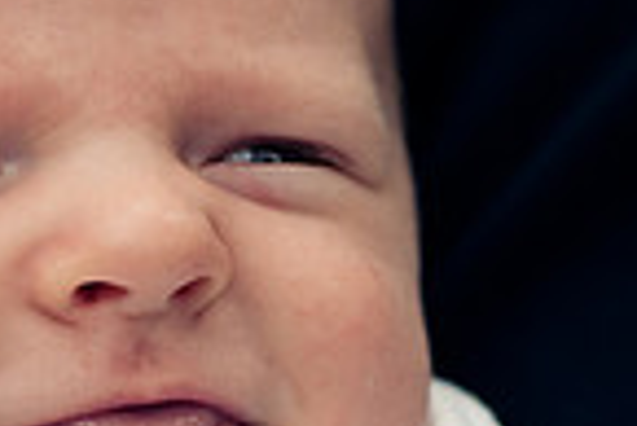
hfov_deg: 10.3
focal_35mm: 200
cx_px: 171
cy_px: 215
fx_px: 3542
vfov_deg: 6.9
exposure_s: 1/400
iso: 200
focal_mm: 50
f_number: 3.5
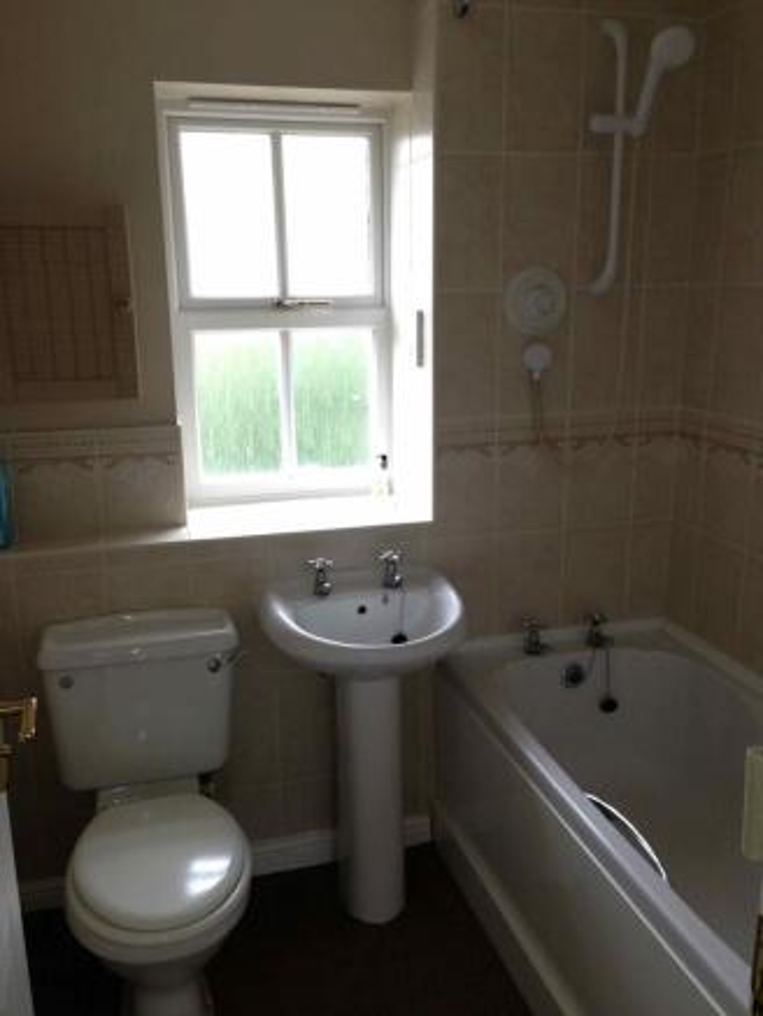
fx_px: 969
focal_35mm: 33
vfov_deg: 55.3
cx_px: 382
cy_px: 508
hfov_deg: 43.0
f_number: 2.4
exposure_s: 1/40
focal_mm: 4.13
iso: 64
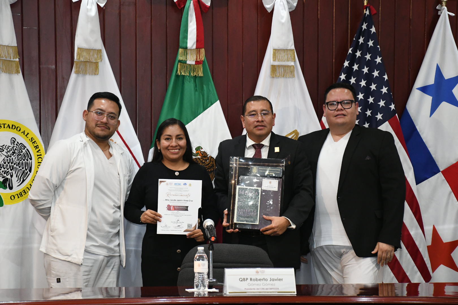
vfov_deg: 12.2
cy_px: 152
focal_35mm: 112
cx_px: 229
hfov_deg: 18.3
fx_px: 1425
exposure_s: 1/125
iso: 4000
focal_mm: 75
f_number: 6.3
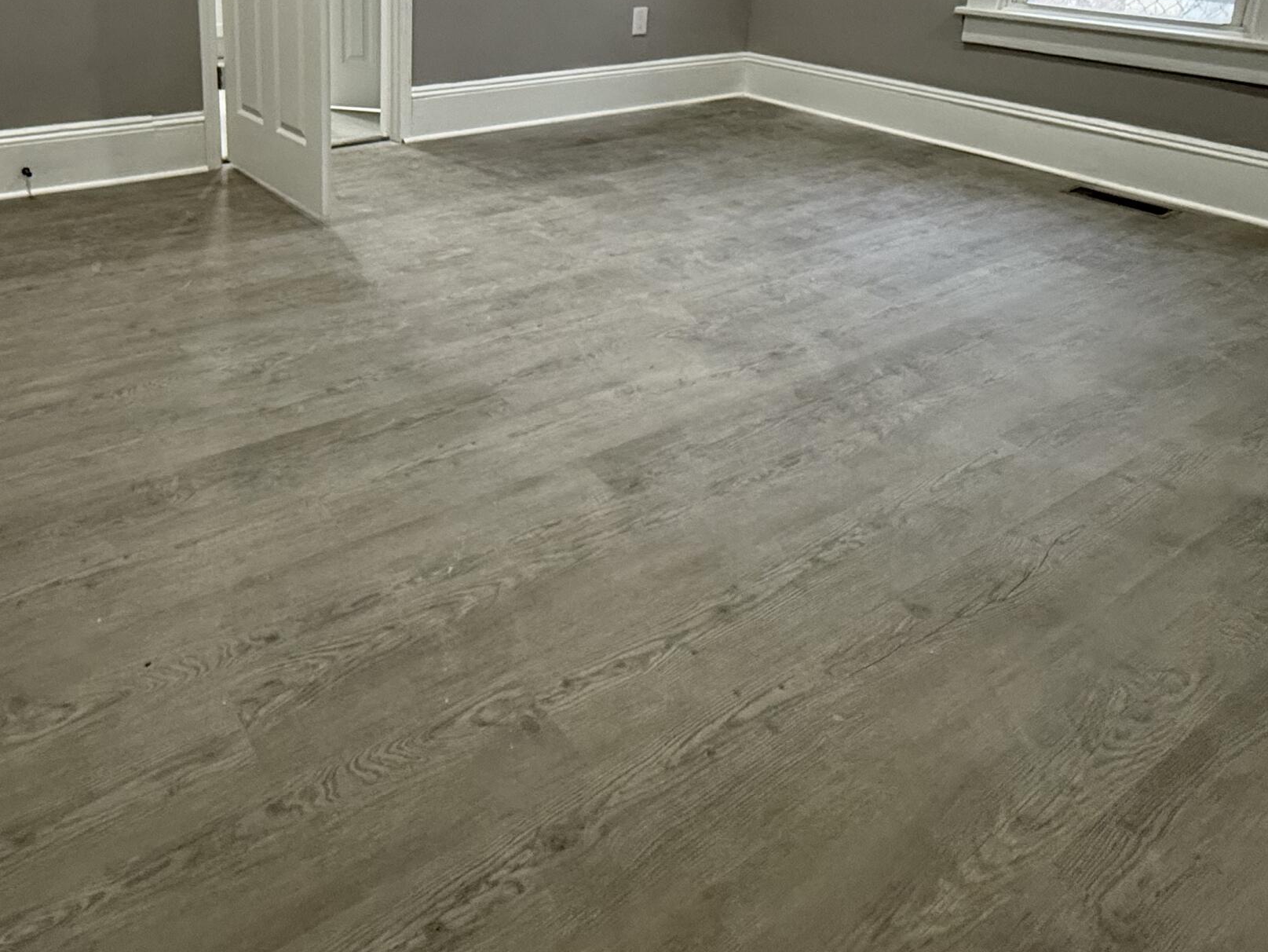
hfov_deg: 65.5
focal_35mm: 26
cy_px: 108
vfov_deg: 48.0
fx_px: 953
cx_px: 424
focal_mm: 2.22
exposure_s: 1/60
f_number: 2.2
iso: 320
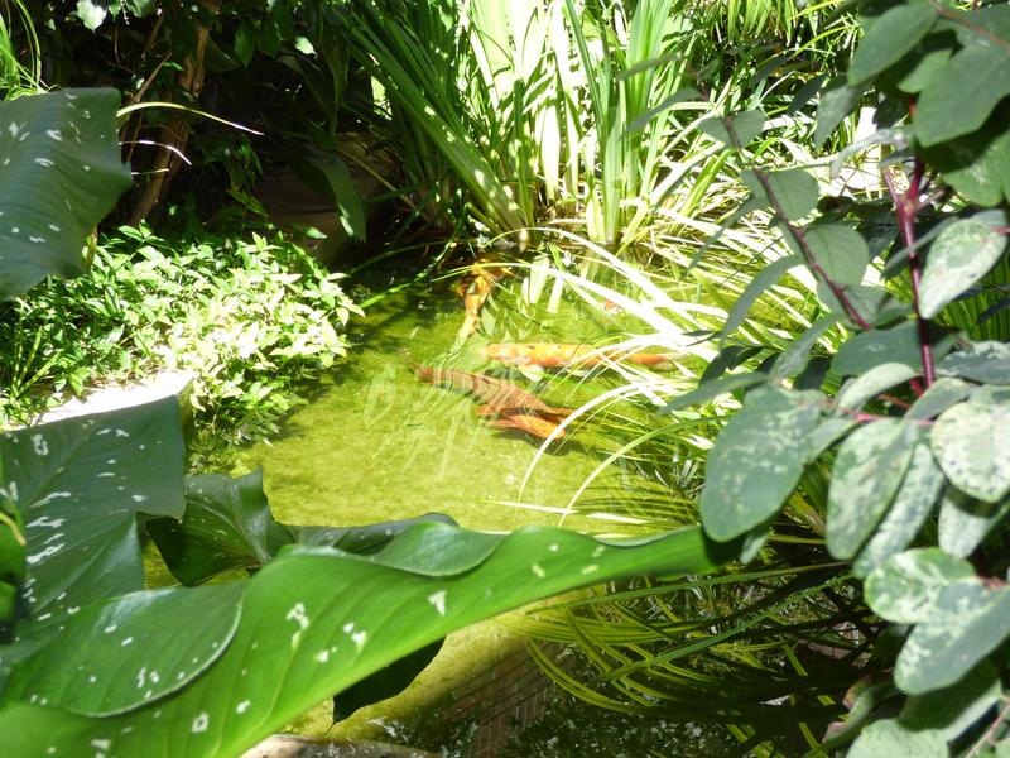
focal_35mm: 60
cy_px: 379
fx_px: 1751
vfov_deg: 24.4
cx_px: 505
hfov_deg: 32.2
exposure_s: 1/100
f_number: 4.5
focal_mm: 10.77
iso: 100
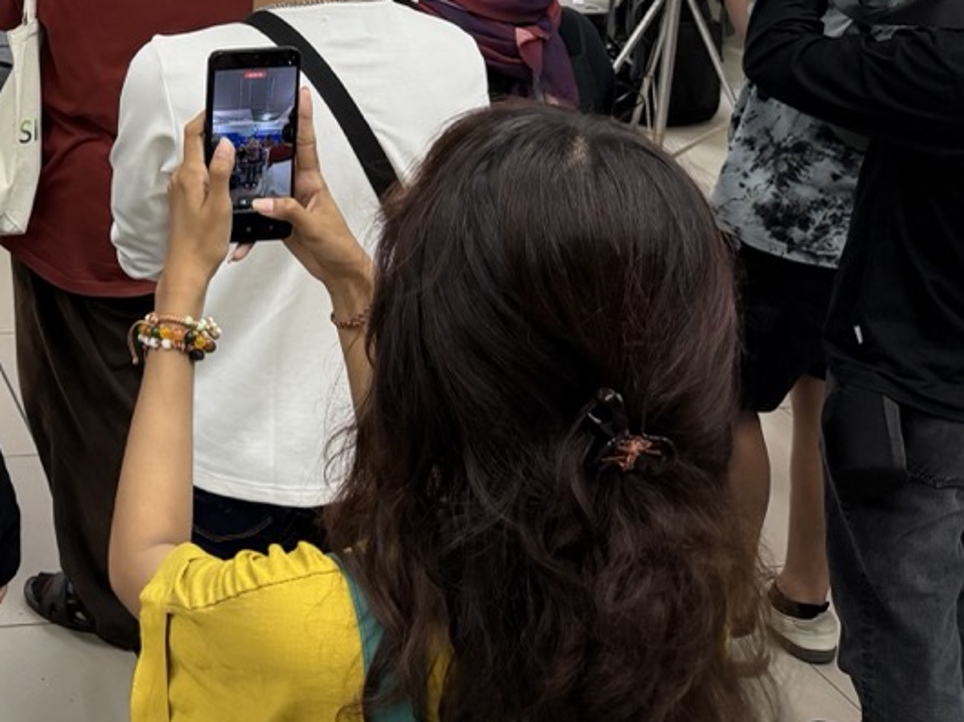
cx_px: -164
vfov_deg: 23.8
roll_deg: -0.5
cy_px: -53
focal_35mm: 58
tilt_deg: -11.8
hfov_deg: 29.1
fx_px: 1614
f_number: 1.78
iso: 200
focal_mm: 6.76
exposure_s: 1/89
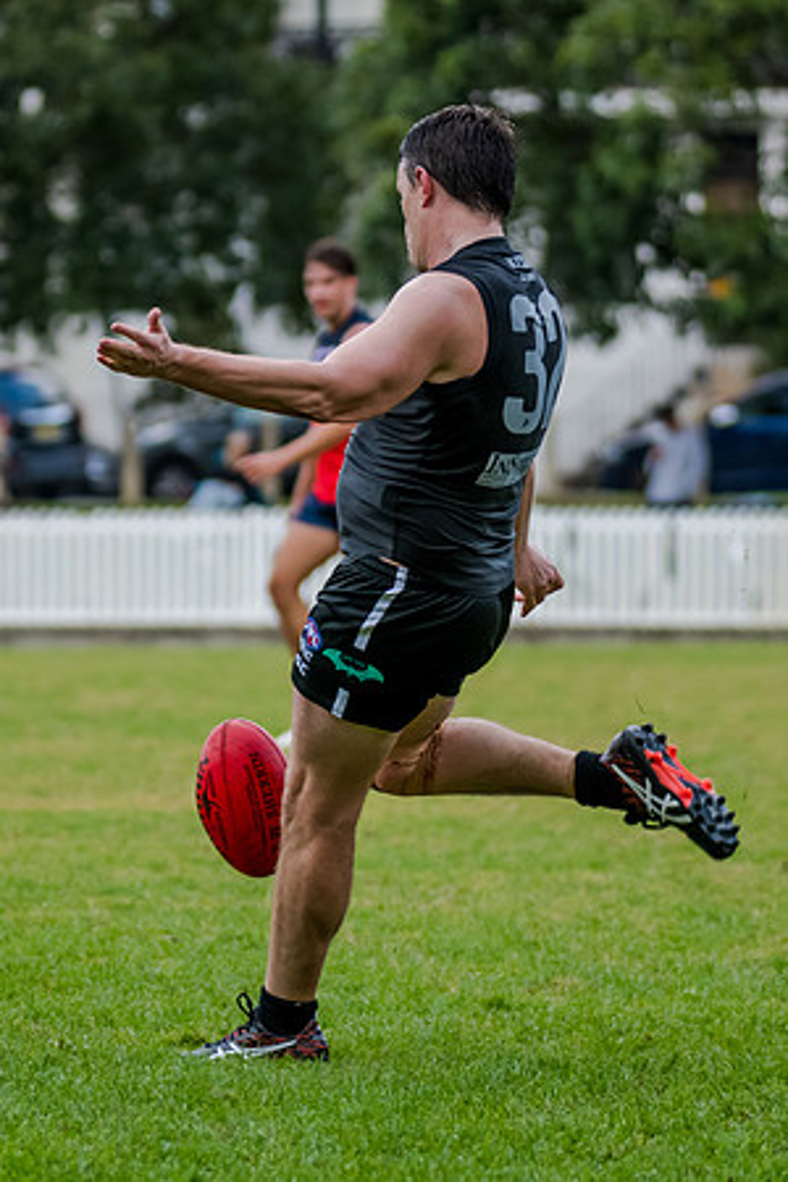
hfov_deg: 4.1
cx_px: 283
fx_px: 11099
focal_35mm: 338
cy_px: 586
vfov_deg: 6.1
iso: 800
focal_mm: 170
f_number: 4.5
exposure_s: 1/1600
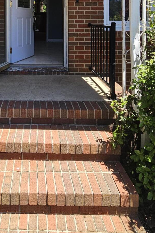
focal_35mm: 30
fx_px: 194
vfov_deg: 53.2
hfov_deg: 41.4
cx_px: 27
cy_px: 18
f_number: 2.2
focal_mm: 2.2
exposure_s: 1/907
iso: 50
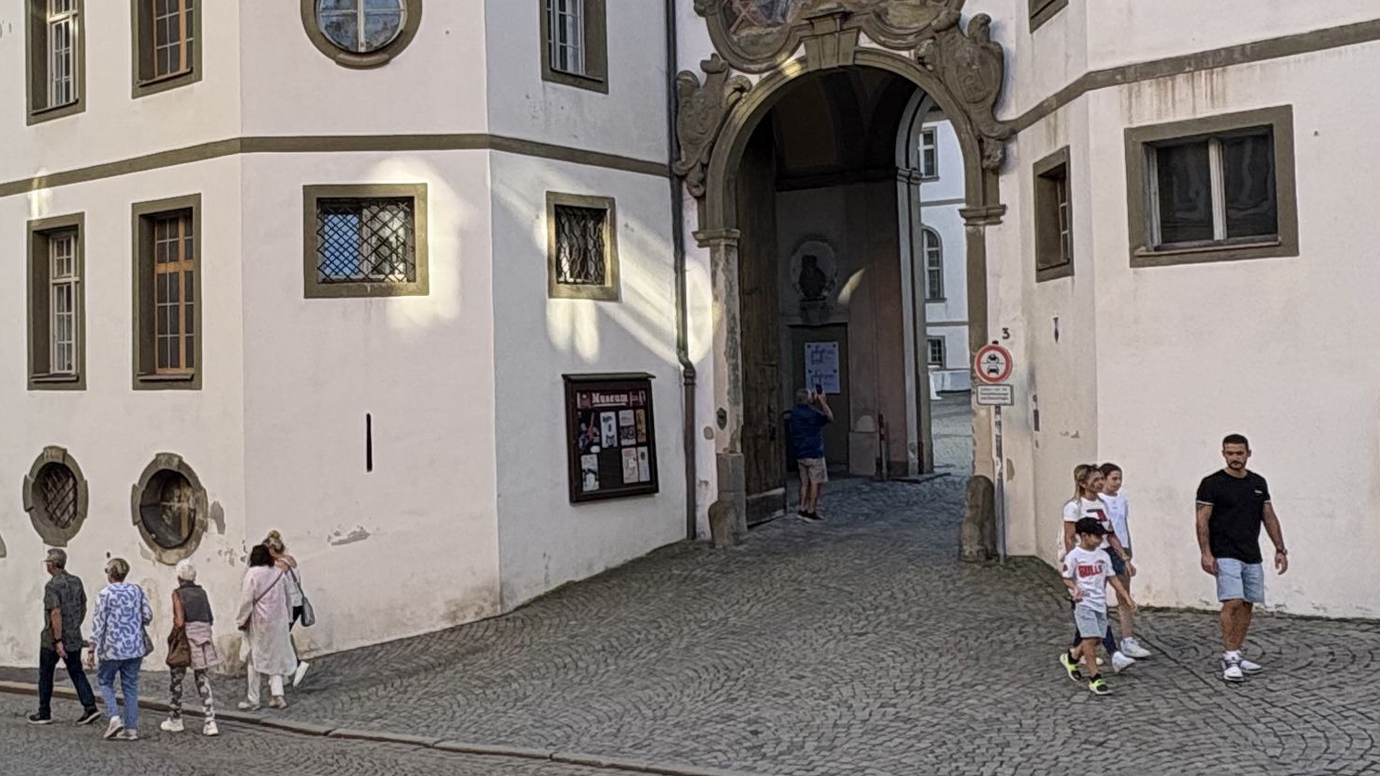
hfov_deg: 47.3
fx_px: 1500
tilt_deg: +4.0
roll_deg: +1.0
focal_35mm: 41
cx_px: 321
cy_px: 295
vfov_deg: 28.9
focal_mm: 2.22
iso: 50
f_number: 2.2
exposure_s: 1/405
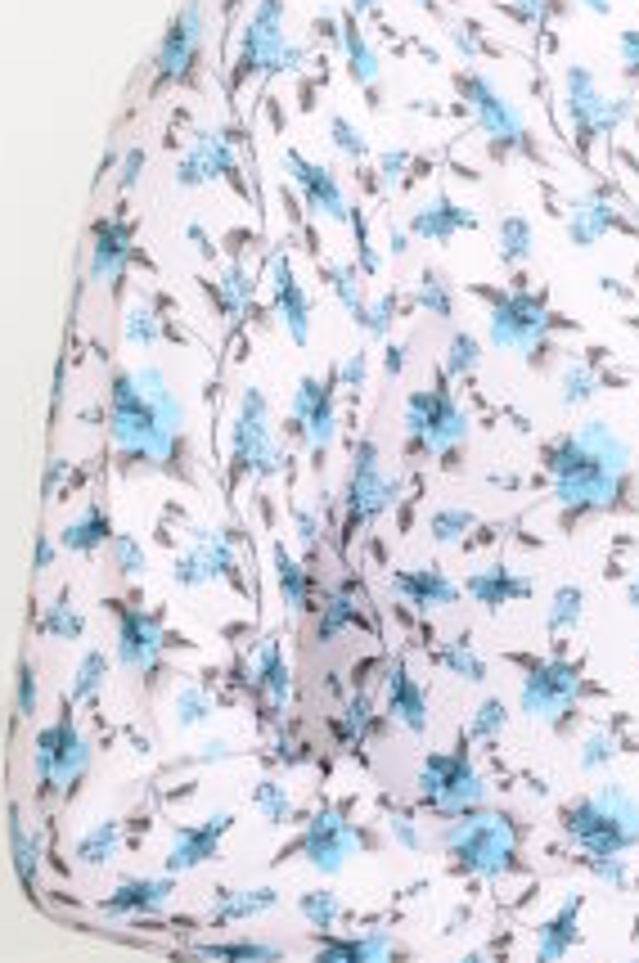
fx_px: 4514
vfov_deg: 12.1
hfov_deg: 8.1
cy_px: 252
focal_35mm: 169
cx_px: 626
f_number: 7.1
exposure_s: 1/200
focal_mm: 56
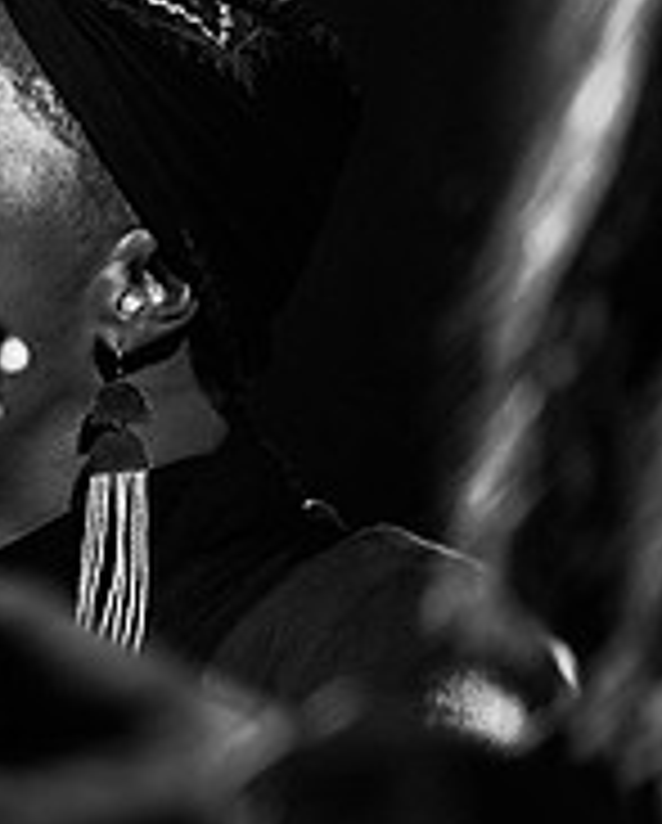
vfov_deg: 3.6
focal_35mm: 535
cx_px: -410
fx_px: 13070
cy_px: 272
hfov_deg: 2.9
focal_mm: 180
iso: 800
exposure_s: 1/200
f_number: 2.8
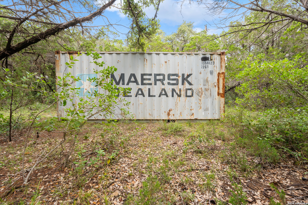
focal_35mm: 16
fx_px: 141
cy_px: 102
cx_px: 154
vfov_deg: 72.1
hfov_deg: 95.0
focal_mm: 16.5
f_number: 9
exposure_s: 1/50
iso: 200
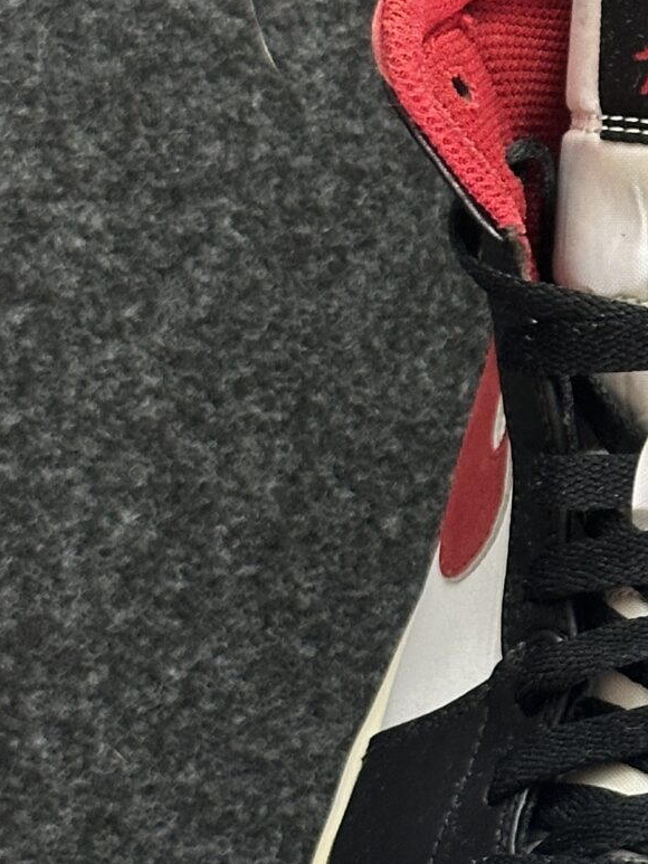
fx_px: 3967
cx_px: 1068
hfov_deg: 9.0
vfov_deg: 12.4
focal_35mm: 159
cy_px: 681
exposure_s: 1/33
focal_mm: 6.86
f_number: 1.78
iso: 250
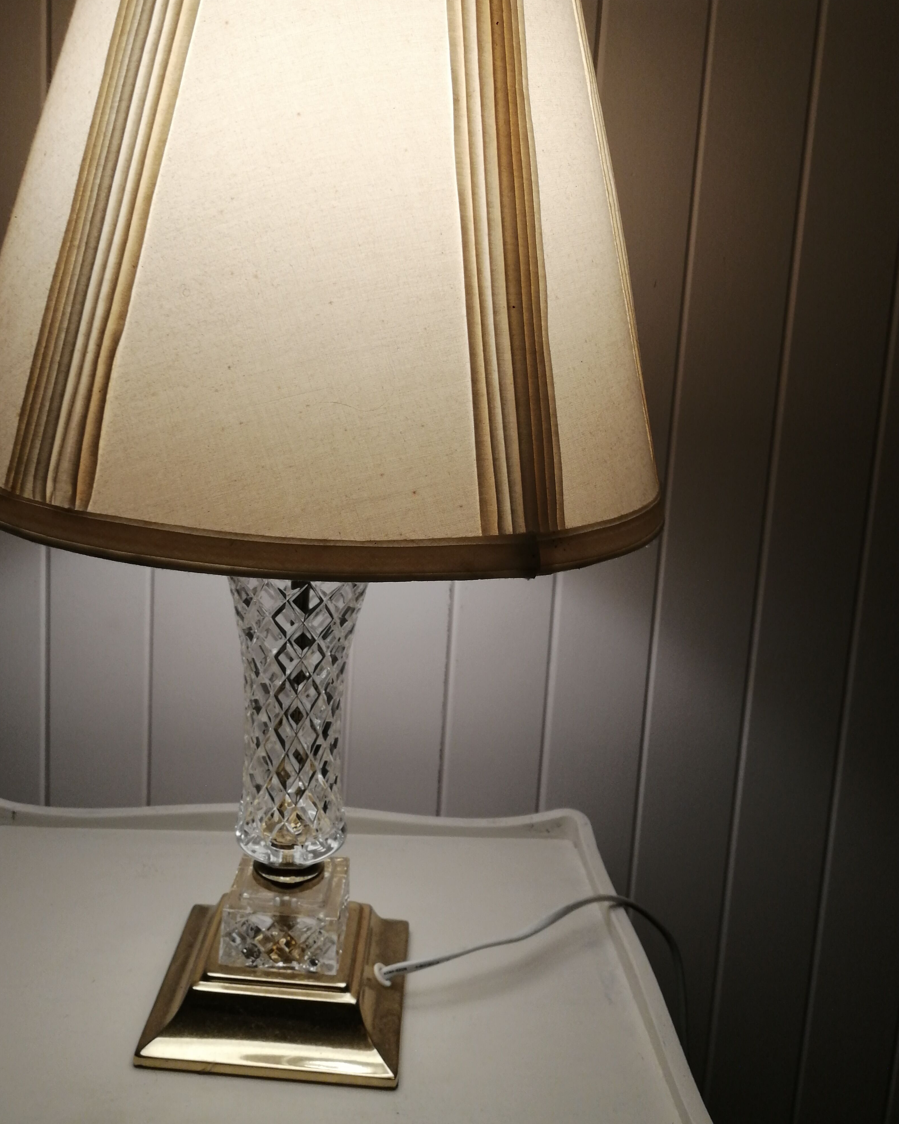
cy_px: 427
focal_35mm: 34
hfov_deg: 43.3
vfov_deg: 52.3
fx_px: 1131
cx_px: 392
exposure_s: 1/50
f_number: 1.8
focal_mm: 3.95
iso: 80
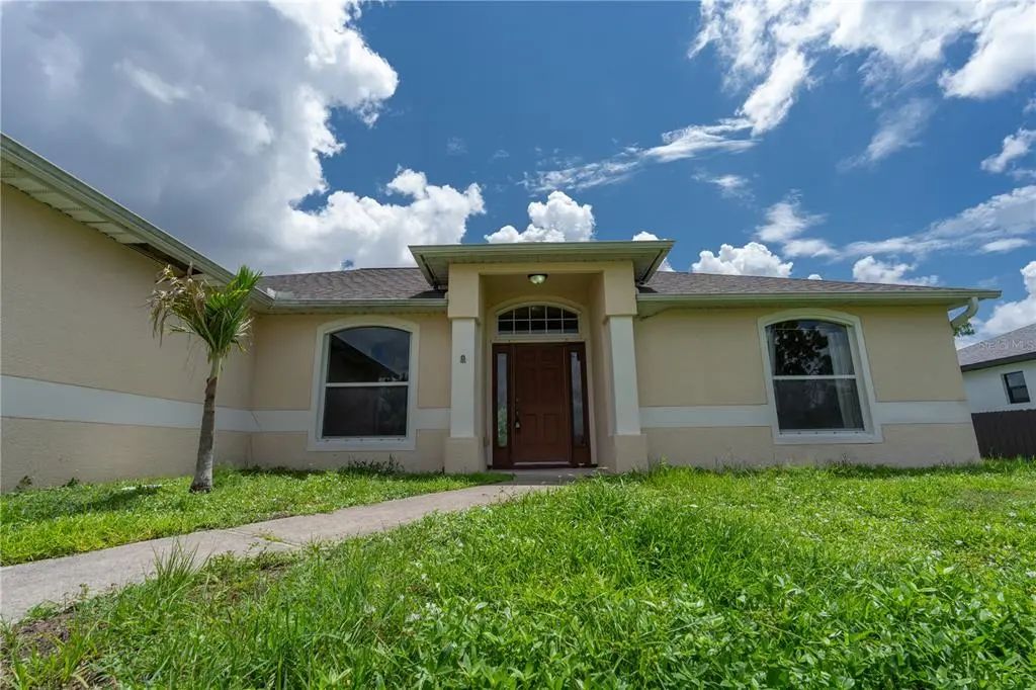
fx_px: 460
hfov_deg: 96.8
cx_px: 518
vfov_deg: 73.7
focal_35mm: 16
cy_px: 345
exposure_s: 1/200
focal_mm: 16
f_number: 9
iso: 50
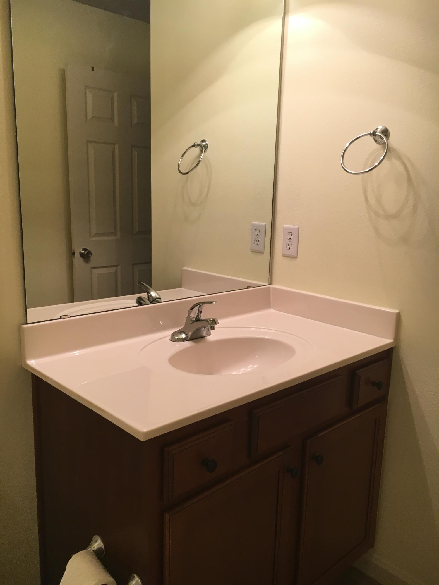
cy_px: 292
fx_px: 490
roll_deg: -1.9
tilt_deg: -11.1
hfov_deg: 48.2
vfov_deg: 61.7
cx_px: 220
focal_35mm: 29
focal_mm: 4.15
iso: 32
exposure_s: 1/30
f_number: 2.2
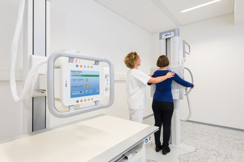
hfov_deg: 86.9
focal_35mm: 19
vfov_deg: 64.5
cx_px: 122
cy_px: 81
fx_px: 129
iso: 640
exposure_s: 1/30
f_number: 8
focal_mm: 19
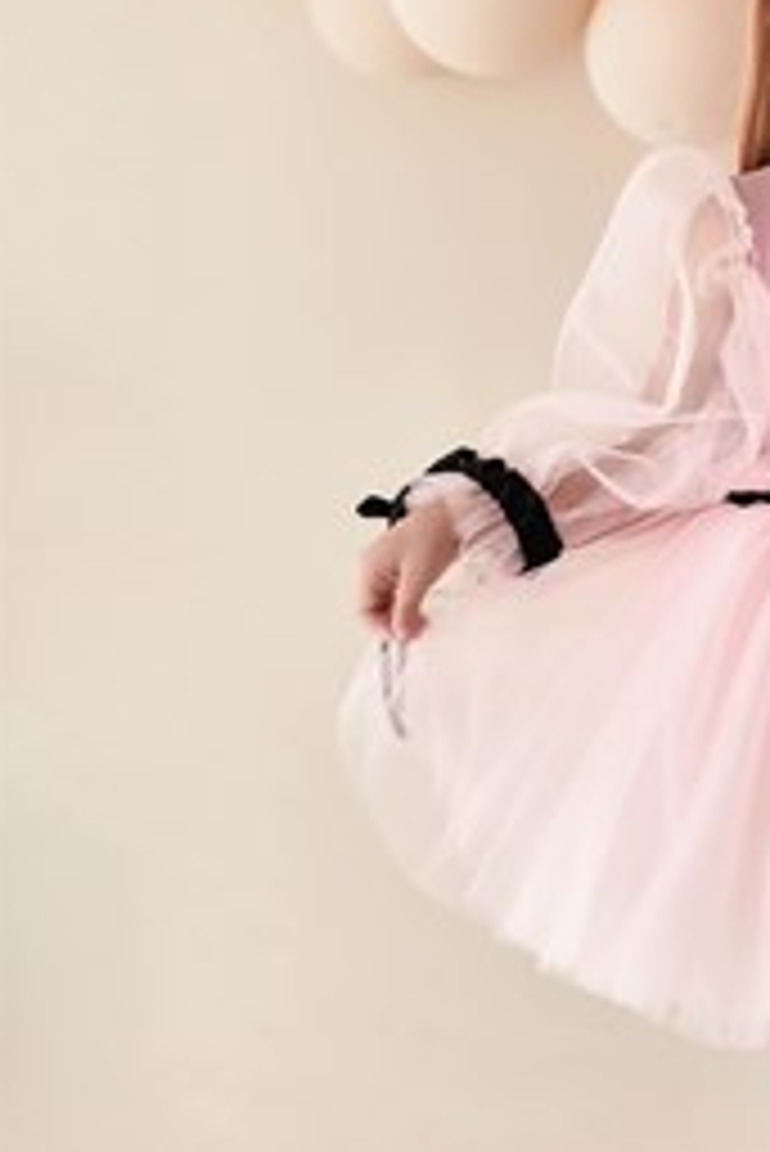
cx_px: 851
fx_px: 2563
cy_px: 335
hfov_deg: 16.6
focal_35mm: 80
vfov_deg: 25.1
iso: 100
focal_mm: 35
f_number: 2
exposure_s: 1/320
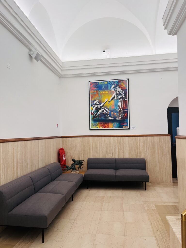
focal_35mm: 26
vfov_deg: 67.3
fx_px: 186
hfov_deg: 53.1
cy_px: 124
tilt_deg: +1.5
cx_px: 93
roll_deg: +1.2
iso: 50
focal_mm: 5.1
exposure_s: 1/100
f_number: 1.6
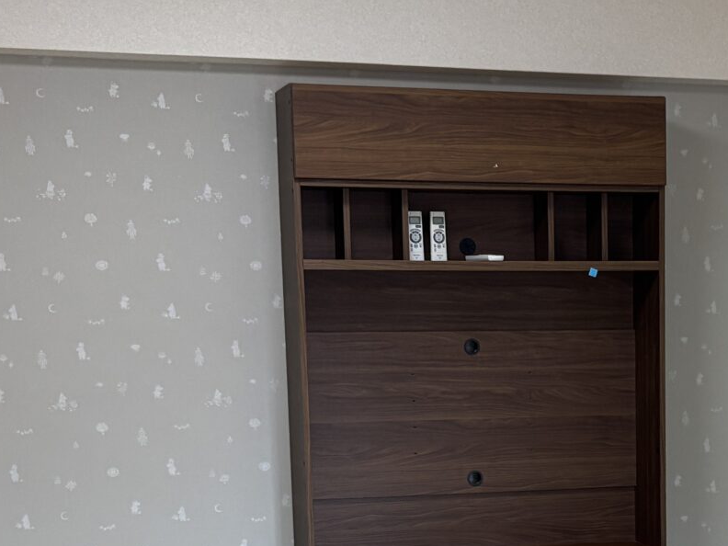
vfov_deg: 17.1
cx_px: 635
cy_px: 573
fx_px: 1767
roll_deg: -0.5
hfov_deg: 22.8
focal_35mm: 84
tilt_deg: -8.7
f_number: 1.6
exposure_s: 1/103
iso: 125
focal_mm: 5.96
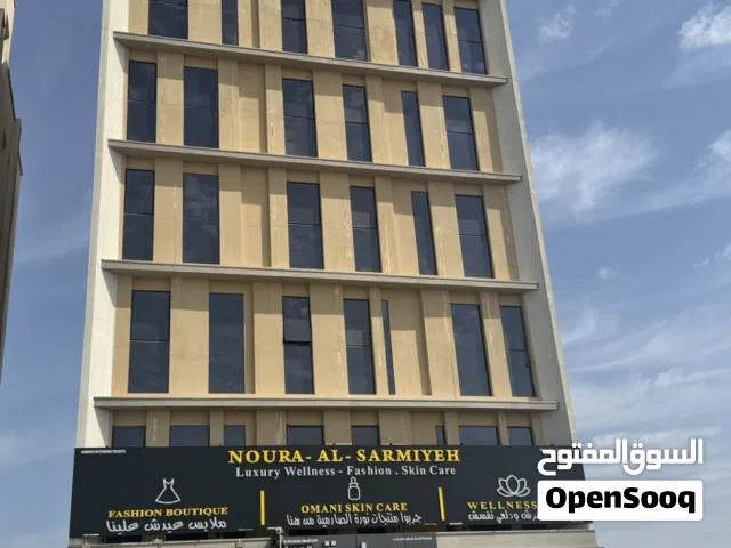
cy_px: 274
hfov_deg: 71.6
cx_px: 366
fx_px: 507
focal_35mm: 24
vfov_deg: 56.8
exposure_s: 1/7937
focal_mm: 6.76
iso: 80
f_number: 1.78
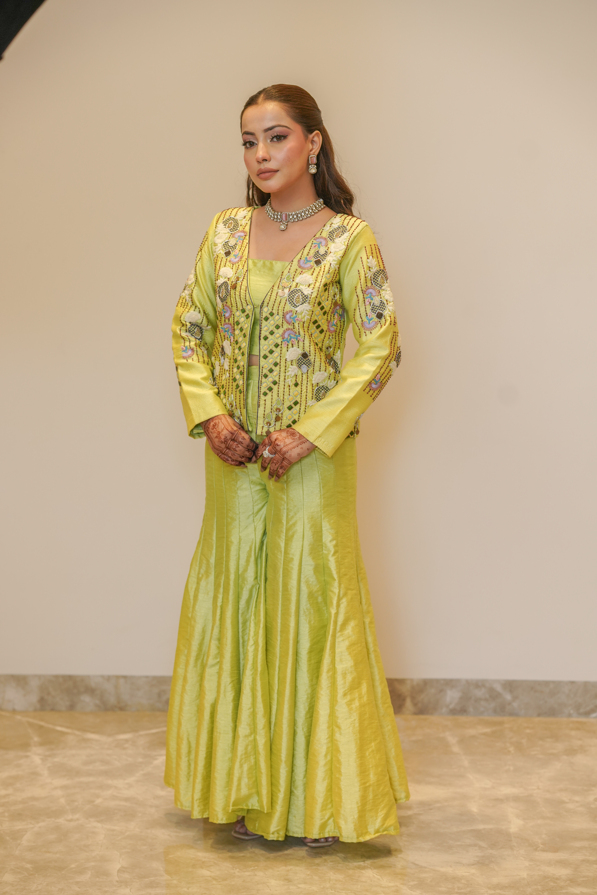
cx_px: 298
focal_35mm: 85
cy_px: 448
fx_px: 2113
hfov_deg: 16.1
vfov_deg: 23.9
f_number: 3.2
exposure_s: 1/160
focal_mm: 85
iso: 500
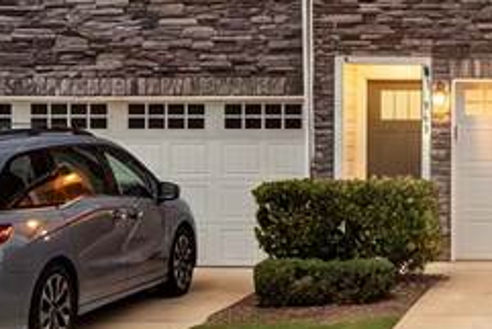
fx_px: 1199
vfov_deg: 15.5
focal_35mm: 88
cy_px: 85
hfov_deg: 21.1
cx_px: 635
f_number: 18
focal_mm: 16.5
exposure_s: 1/60
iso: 100
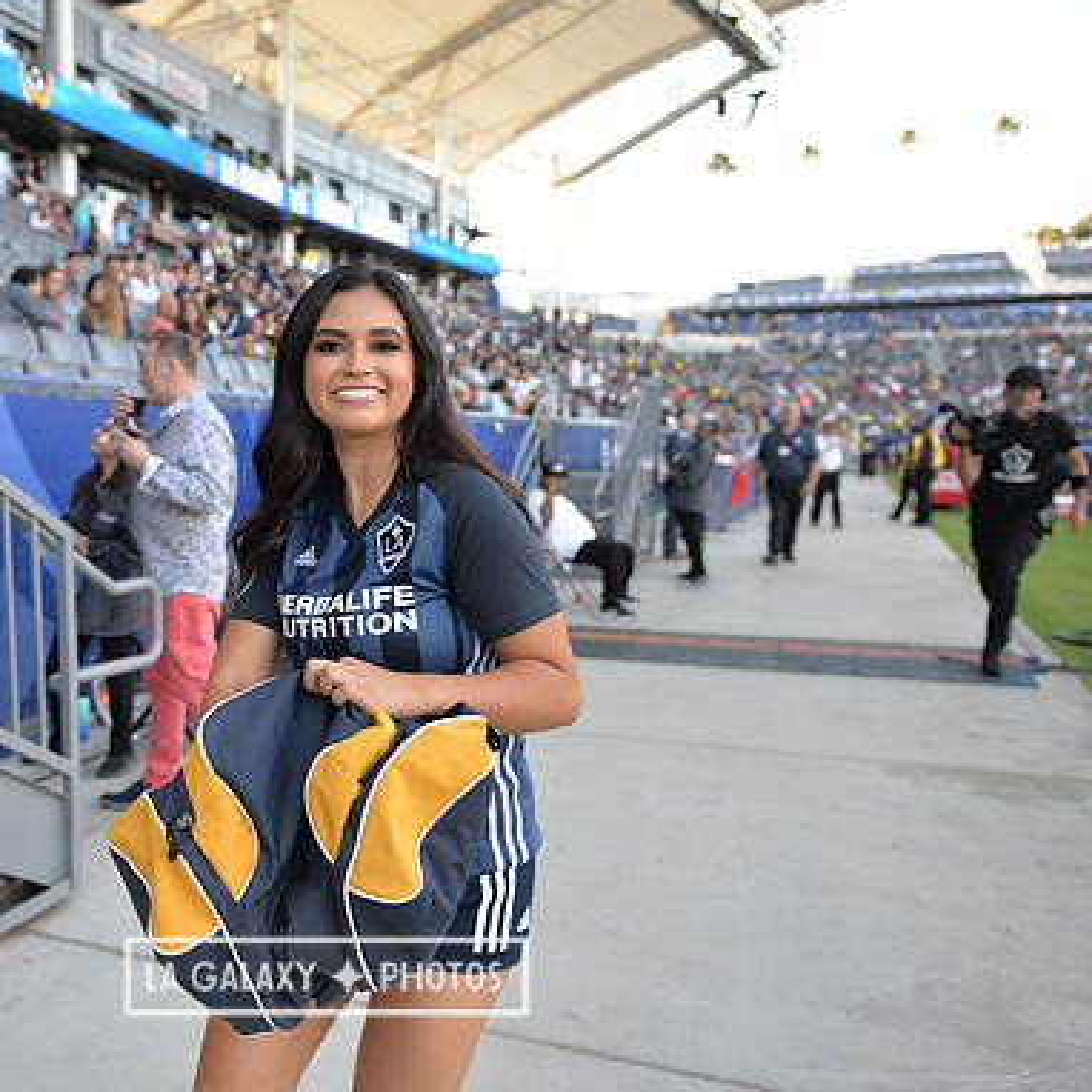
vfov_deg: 52.5
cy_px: 547
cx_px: 326
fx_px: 1106
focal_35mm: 31
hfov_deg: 51.1
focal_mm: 24
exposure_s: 1/640
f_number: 2.8
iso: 640
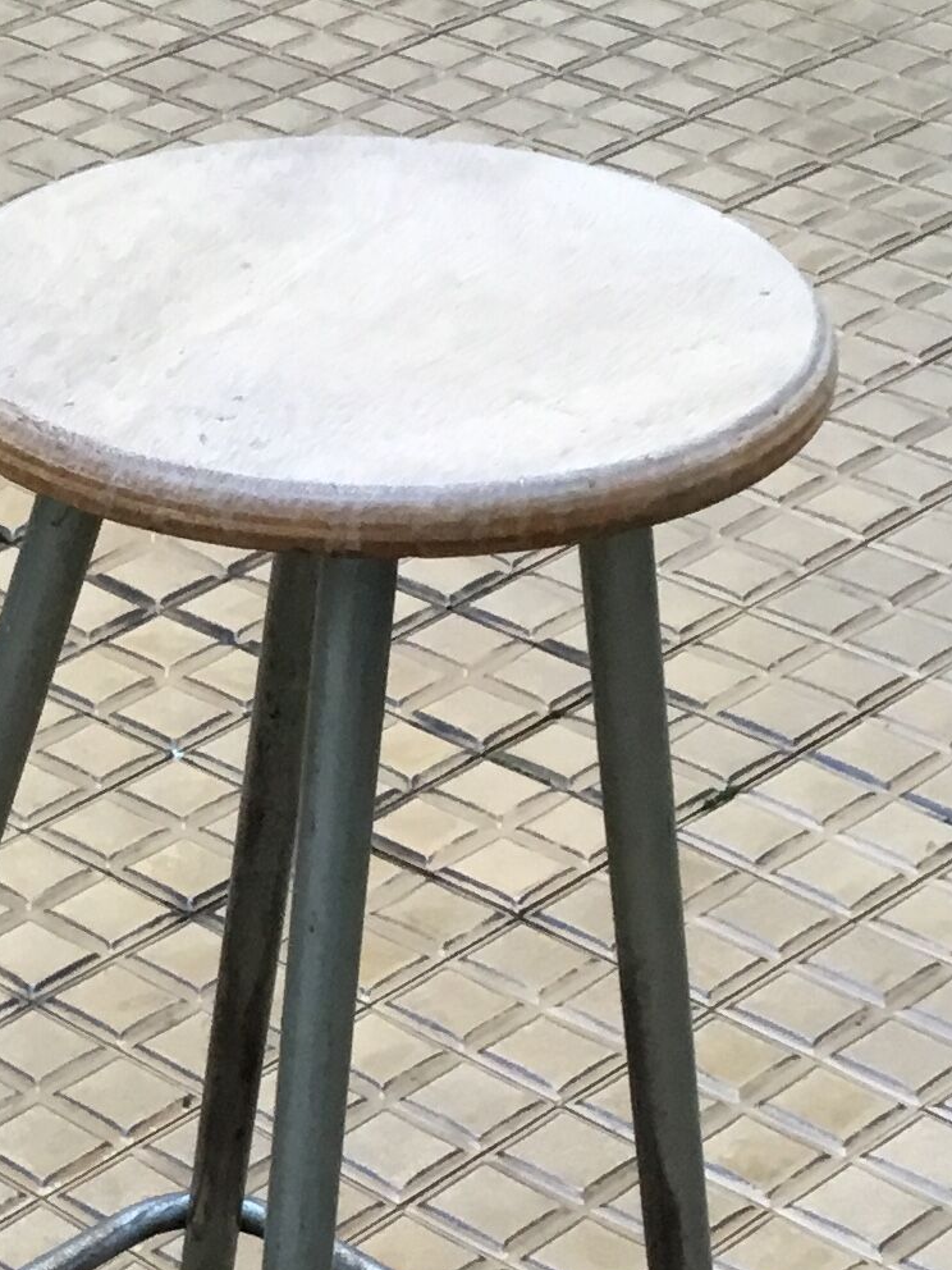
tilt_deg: -40.3
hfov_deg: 13.9
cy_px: 1430
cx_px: -325
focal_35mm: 102
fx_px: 3740
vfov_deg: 18.5
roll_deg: +5.6
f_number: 2.4
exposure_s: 1/33
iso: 40
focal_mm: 3.3
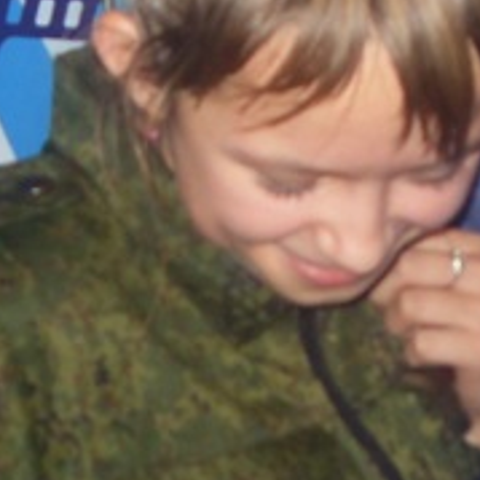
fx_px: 2290
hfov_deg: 11.6
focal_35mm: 146
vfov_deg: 11.9
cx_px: 641
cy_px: 397
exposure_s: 1/45
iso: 100
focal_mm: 6.3
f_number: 2.8
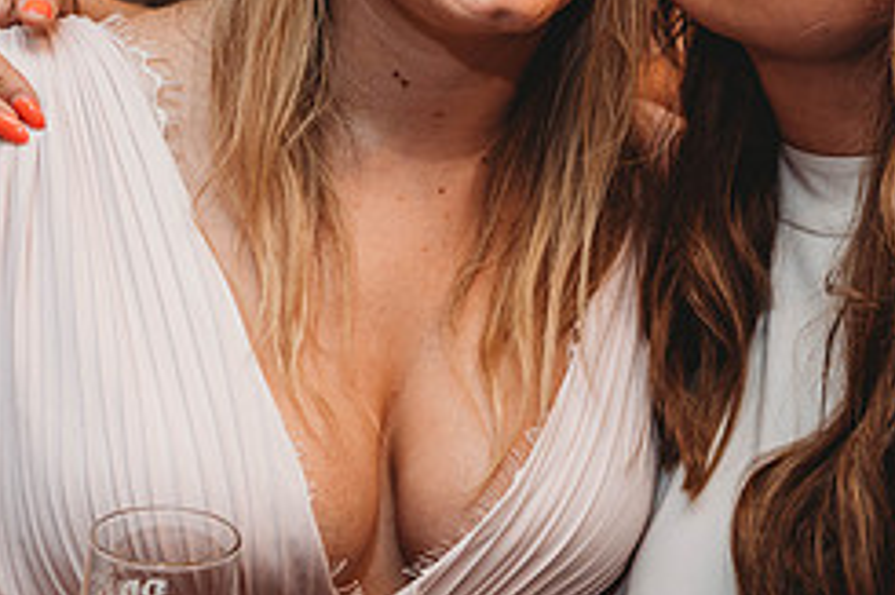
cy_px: 141
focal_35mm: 90
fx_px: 2236
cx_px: 632
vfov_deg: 15.1
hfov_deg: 22.5
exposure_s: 1/100
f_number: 4
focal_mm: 38
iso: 400
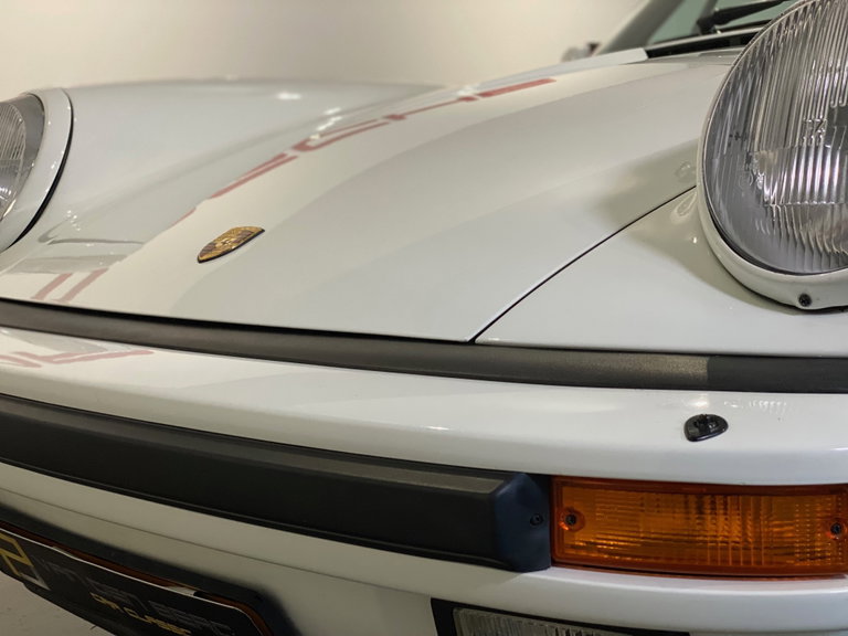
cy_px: 318
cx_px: 424
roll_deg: +0.7
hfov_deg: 36.8
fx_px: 1274
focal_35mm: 52
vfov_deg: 28.0
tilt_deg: -4.3
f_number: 2
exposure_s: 1/70
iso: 250
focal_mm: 6
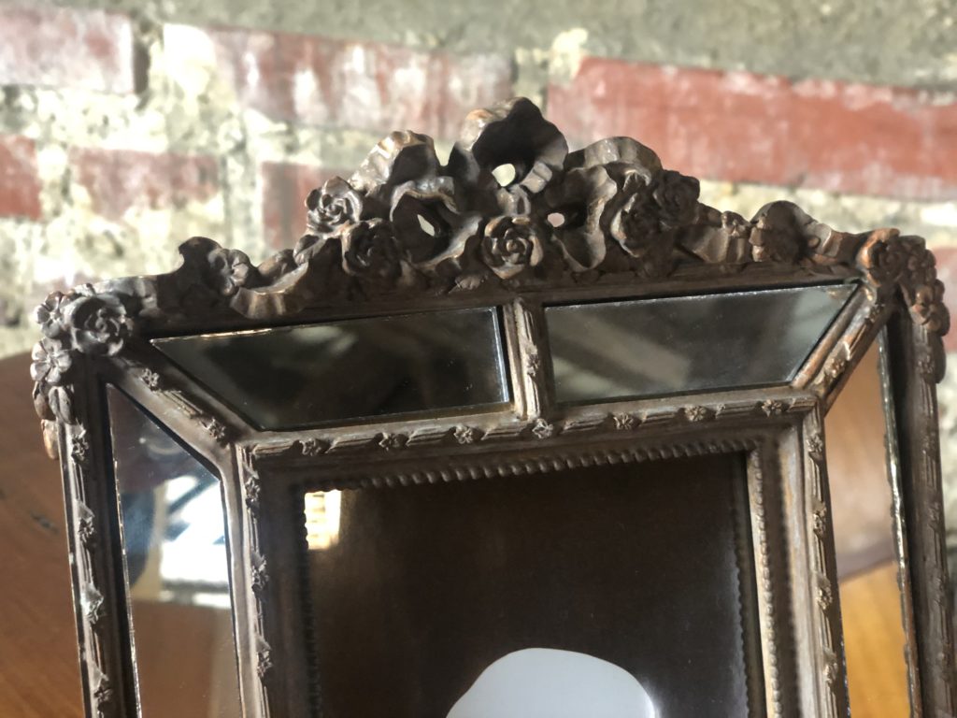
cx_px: 478
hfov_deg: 36.8
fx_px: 1438
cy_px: 359
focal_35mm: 52
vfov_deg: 28.0
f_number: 2.4
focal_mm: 6
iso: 160
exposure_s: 1/17
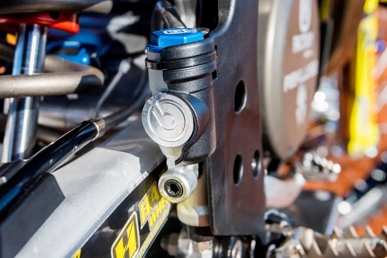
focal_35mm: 44
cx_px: 194
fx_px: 468
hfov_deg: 45.0
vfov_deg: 30.8
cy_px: 129
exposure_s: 1/2000
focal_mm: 29
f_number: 5
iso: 500
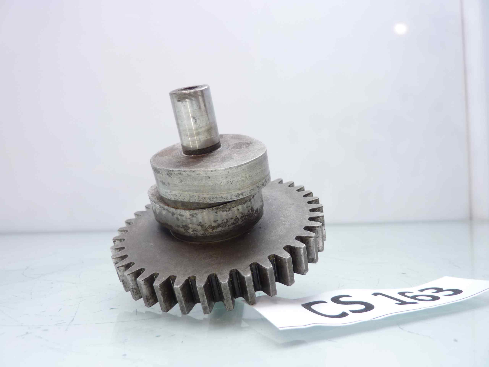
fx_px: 353
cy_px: 184
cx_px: 244
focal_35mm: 25
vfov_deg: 54.9
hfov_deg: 69.4
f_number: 3.3
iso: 80
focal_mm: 4.1
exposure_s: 1/10
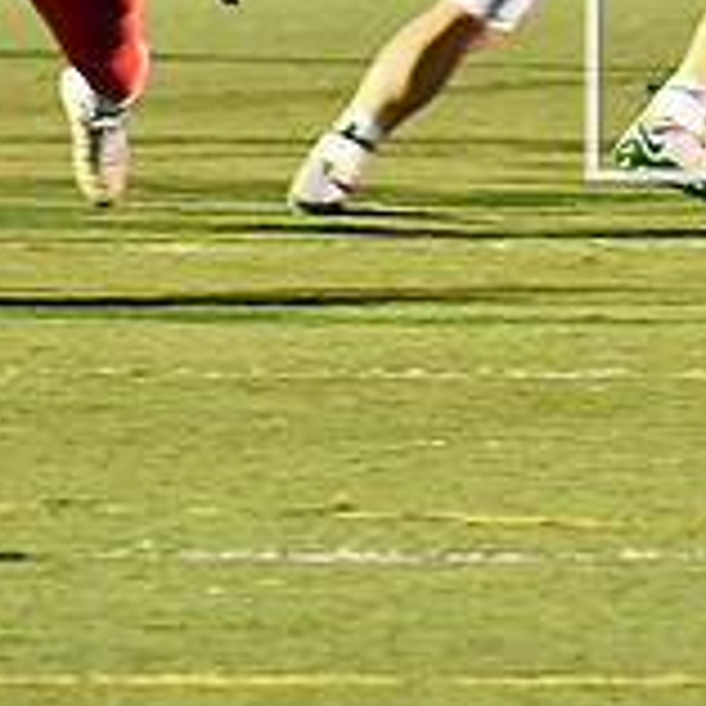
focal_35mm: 565
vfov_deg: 3.1
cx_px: 1124
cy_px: -90
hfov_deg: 3.1
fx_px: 13037
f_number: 4
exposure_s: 1/250
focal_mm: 120
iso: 8000
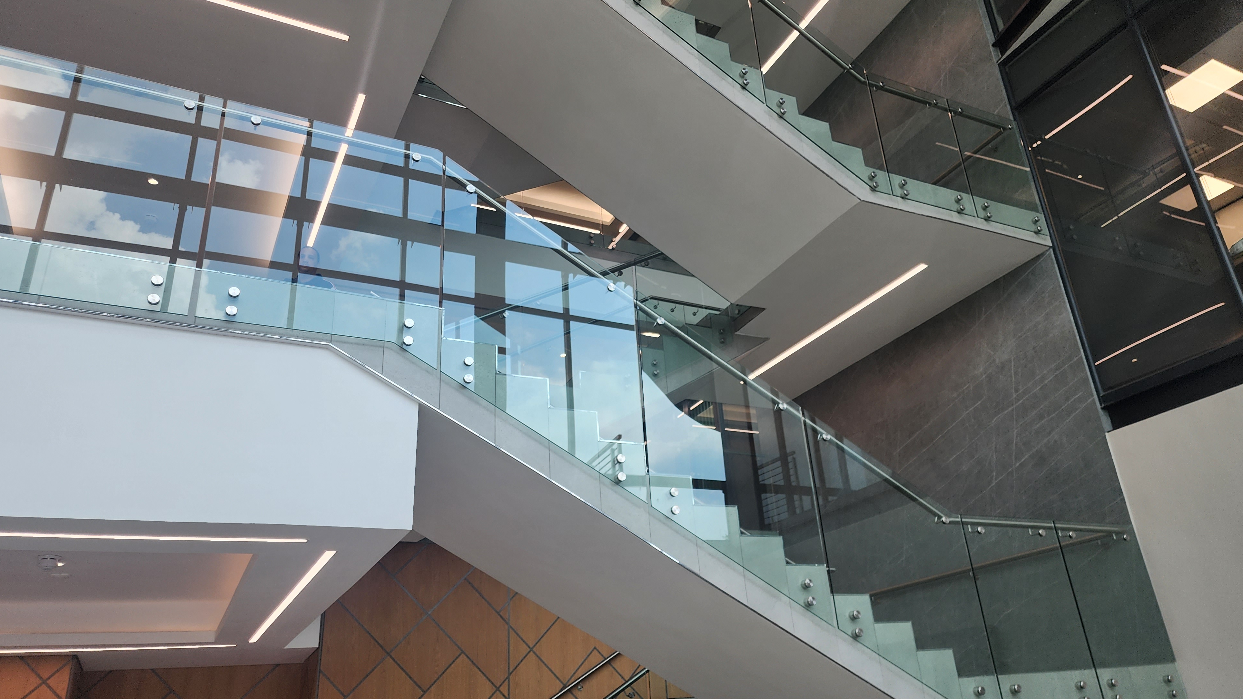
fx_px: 857
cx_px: 642
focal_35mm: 26
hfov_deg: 71.9
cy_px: 353
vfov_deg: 44.4
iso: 40
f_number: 1.8
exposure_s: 1/180
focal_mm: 6.4
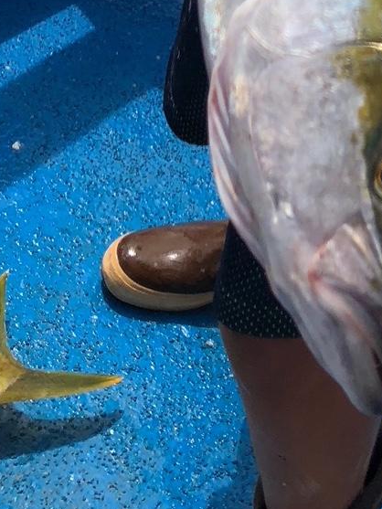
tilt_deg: -21.6
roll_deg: -14.2
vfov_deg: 15.9
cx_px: 531
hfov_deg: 13.5
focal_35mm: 105
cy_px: -407
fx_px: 1544
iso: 20
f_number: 1.8
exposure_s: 1/2183
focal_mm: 3.99
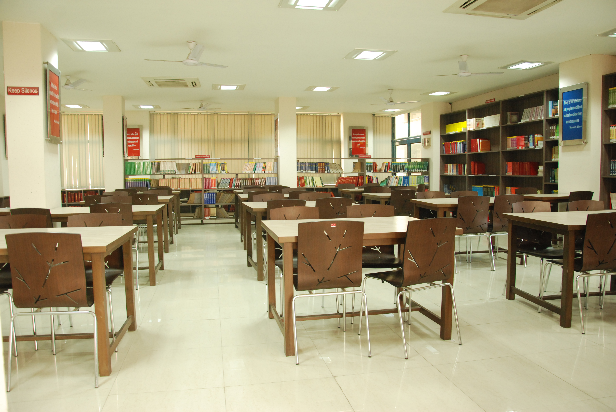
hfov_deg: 57.2
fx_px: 565
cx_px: 308
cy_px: 206
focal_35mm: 33
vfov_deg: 40.1
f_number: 4.5
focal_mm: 22
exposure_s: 1/40
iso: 800
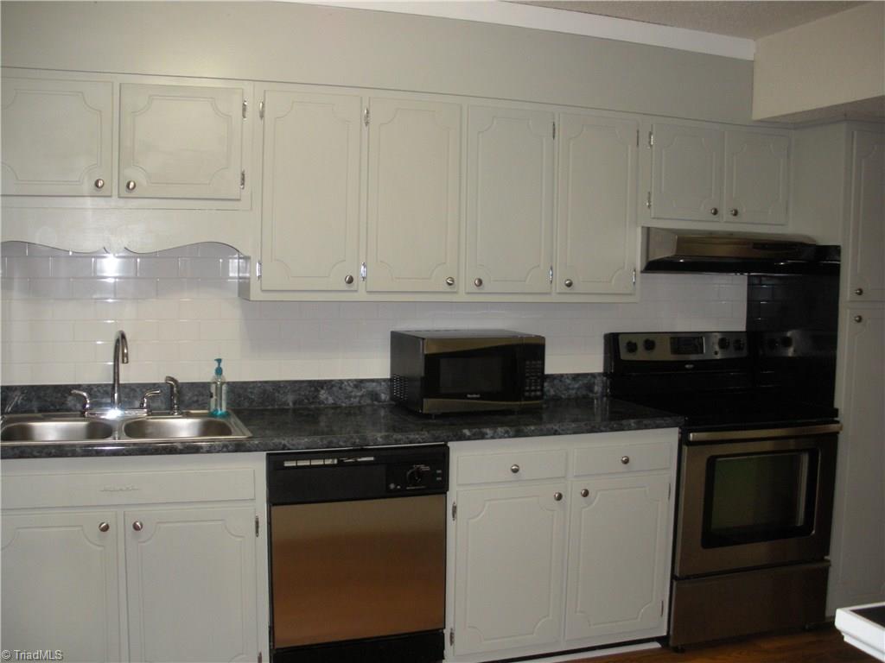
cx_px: 442
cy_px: 332
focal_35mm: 36
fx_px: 920
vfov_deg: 39.7
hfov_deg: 51.4
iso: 200
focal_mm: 6.3
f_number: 3.5
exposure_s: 1/30
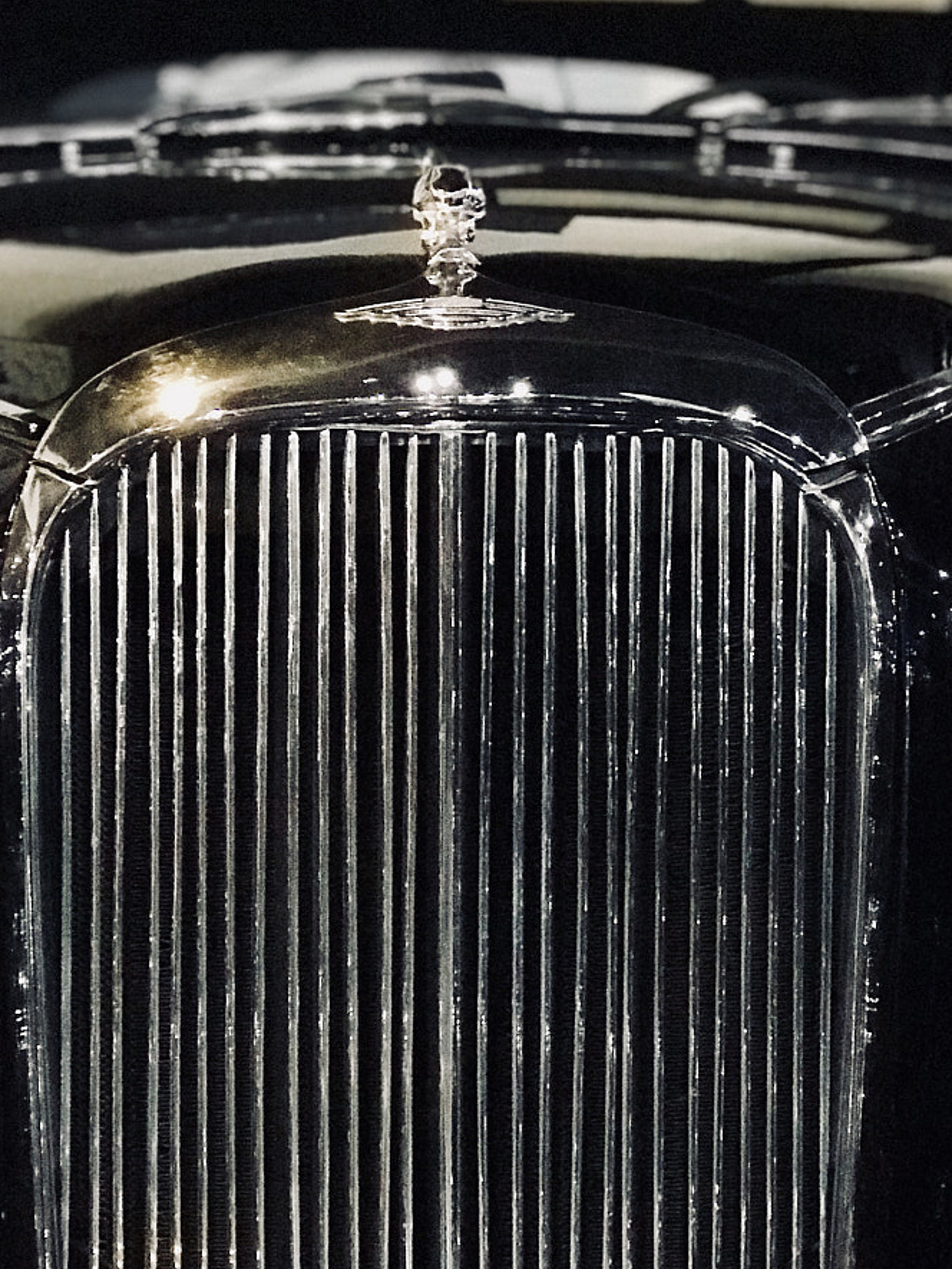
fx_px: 3776
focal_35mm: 103
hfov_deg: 14.4
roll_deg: +1.6
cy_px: 741
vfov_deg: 19.1
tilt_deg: -6.7
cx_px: 430
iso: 1250
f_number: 2.8
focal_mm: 6.6
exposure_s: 1/50
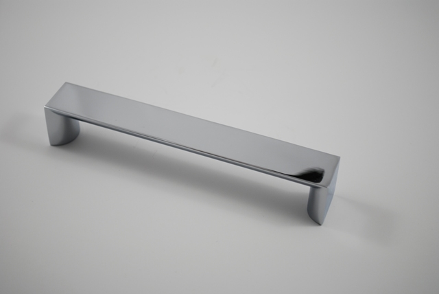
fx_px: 806
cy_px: 147
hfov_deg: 30.5
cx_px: 220
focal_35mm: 66
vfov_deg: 20.7
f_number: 5.3
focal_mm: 44
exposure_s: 1/30
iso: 100
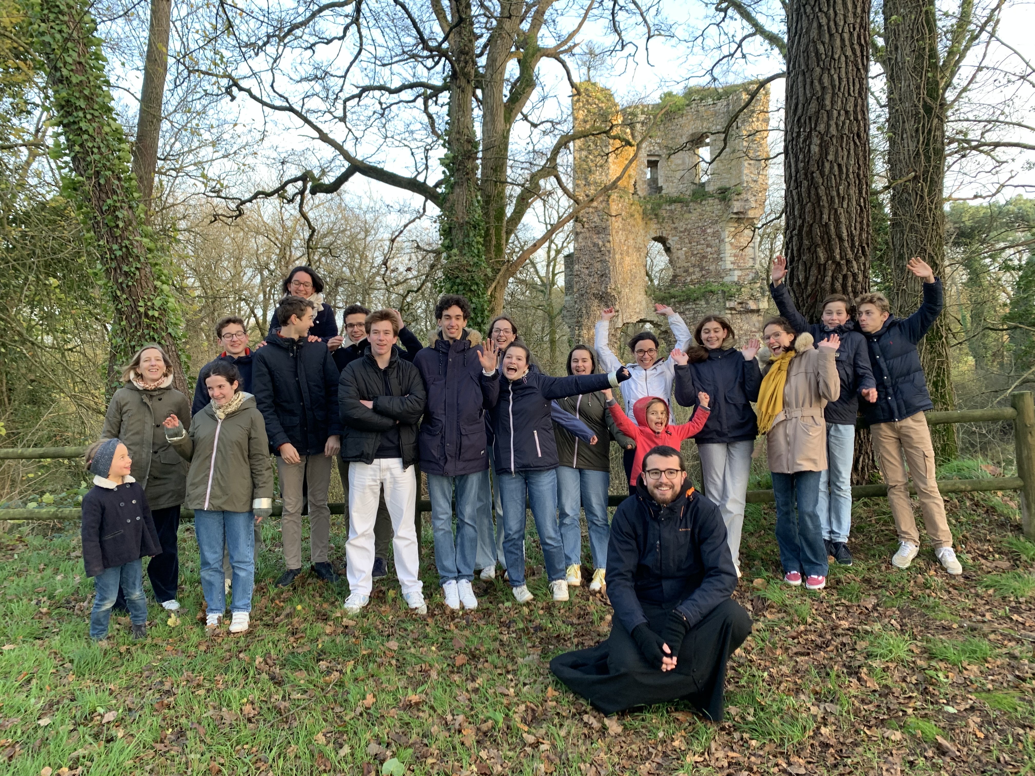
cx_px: 518
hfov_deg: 67.3
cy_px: 388
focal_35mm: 26
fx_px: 777
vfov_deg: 53.1
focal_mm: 4.25
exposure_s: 1/121
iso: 80
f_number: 1.8
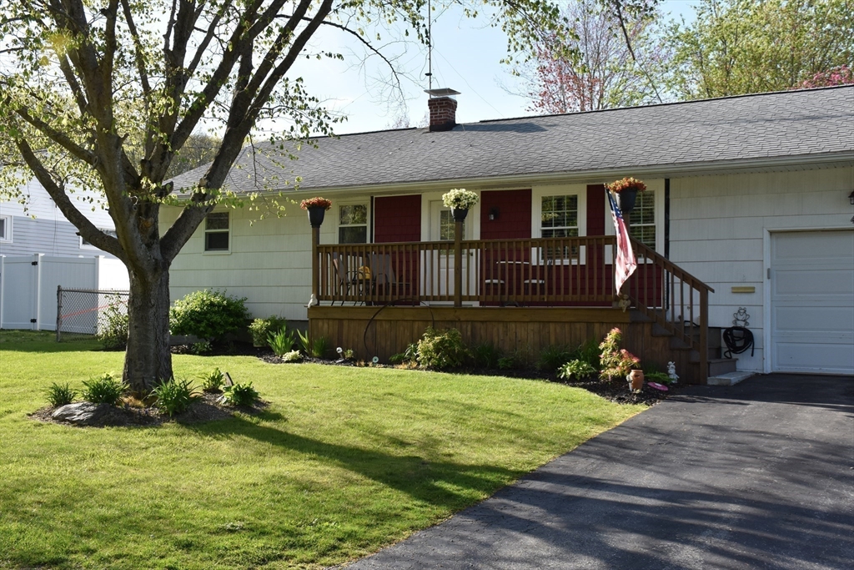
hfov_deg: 47.9
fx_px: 961
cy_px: 285
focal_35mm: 40
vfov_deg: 33.0
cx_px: 427
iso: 400
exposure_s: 1/500
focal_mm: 27
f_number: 8
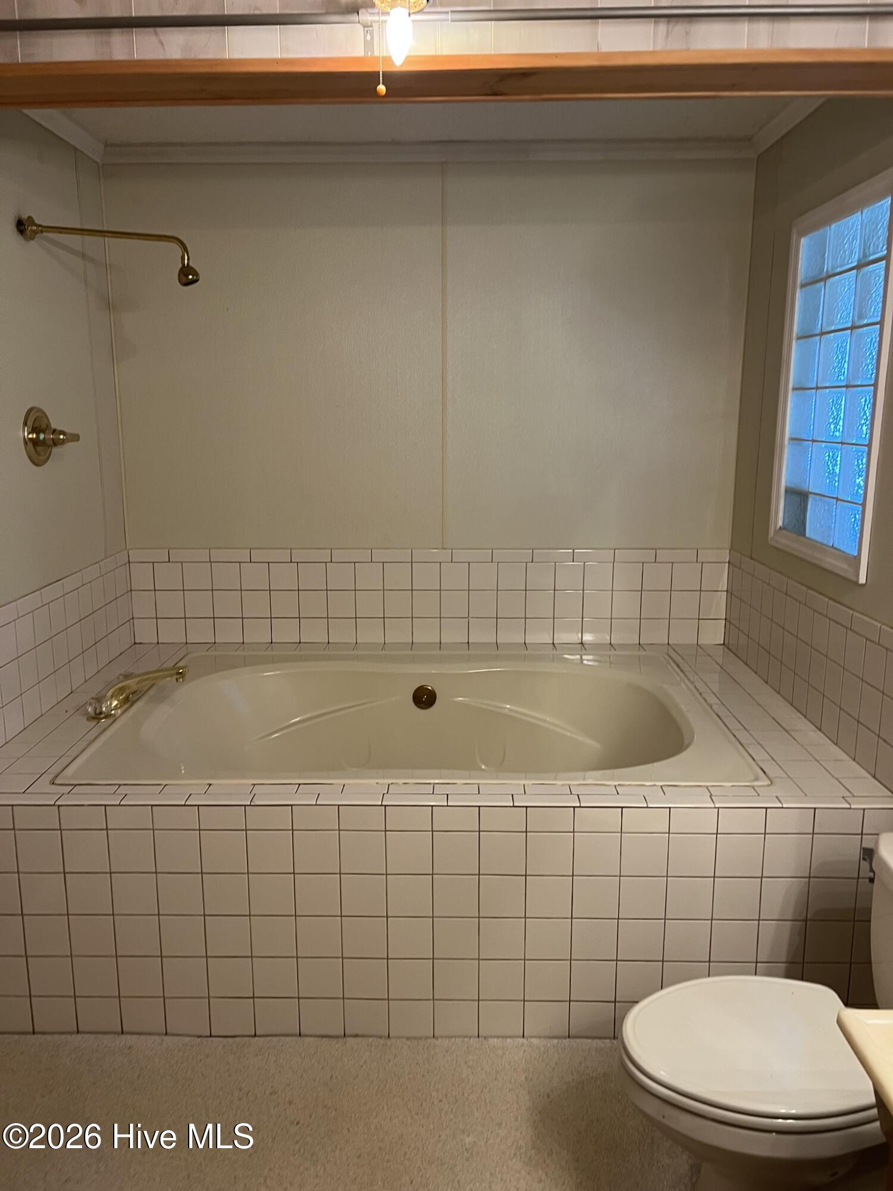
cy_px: 596
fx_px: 894
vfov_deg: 67.3
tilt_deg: -11.4
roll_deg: -0.7
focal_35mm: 26
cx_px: 446
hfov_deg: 53.1
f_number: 1.5
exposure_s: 1/60
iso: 125
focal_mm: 5.7
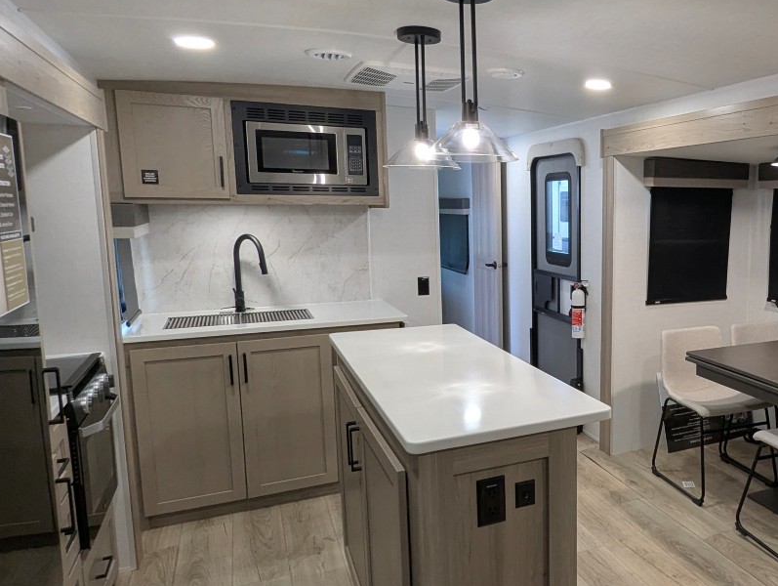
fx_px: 630
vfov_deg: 49.8
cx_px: 587
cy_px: 298
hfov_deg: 59.8
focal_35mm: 28
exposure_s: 1/76.8
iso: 161
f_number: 2.2
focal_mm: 2.35
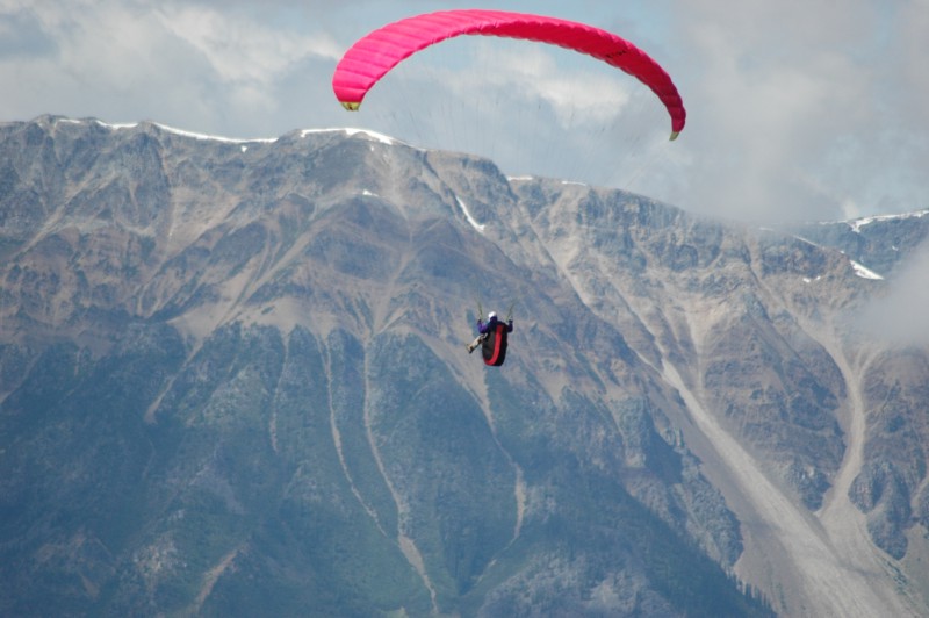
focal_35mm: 450
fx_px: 11603
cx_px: 464
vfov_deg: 3.0
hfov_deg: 4.6
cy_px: 309
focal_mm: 300
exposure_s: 1/2000
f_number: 5.6
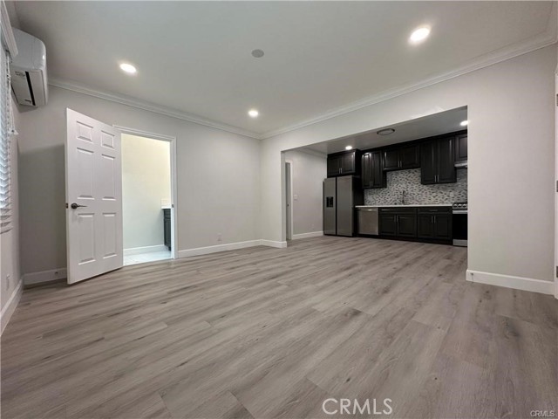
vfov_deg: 85.7
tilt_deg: -1.1
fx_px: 226
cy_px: 210
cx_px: 279
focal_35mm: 14
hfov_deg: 102.1
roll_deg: +0.7
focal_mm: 2.22
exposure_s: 1/120
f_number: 2.2
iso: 200
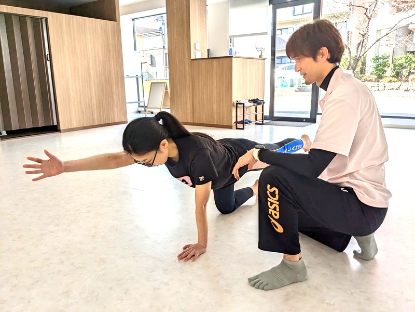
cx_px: 208
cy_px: 156
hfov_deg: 65.3
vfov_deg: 51.4
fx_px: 324
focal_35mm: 27
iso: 39
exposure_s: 1/425
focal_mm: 4.38
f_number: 1.73
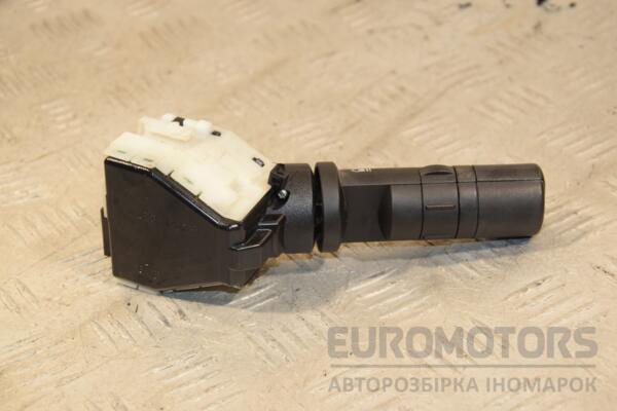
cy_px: 206
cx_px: 308
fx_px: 1491
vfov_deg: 15.7
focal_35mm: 87
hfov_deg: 23.4
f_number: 6.3
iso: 800
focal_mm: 58
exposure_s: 1/200
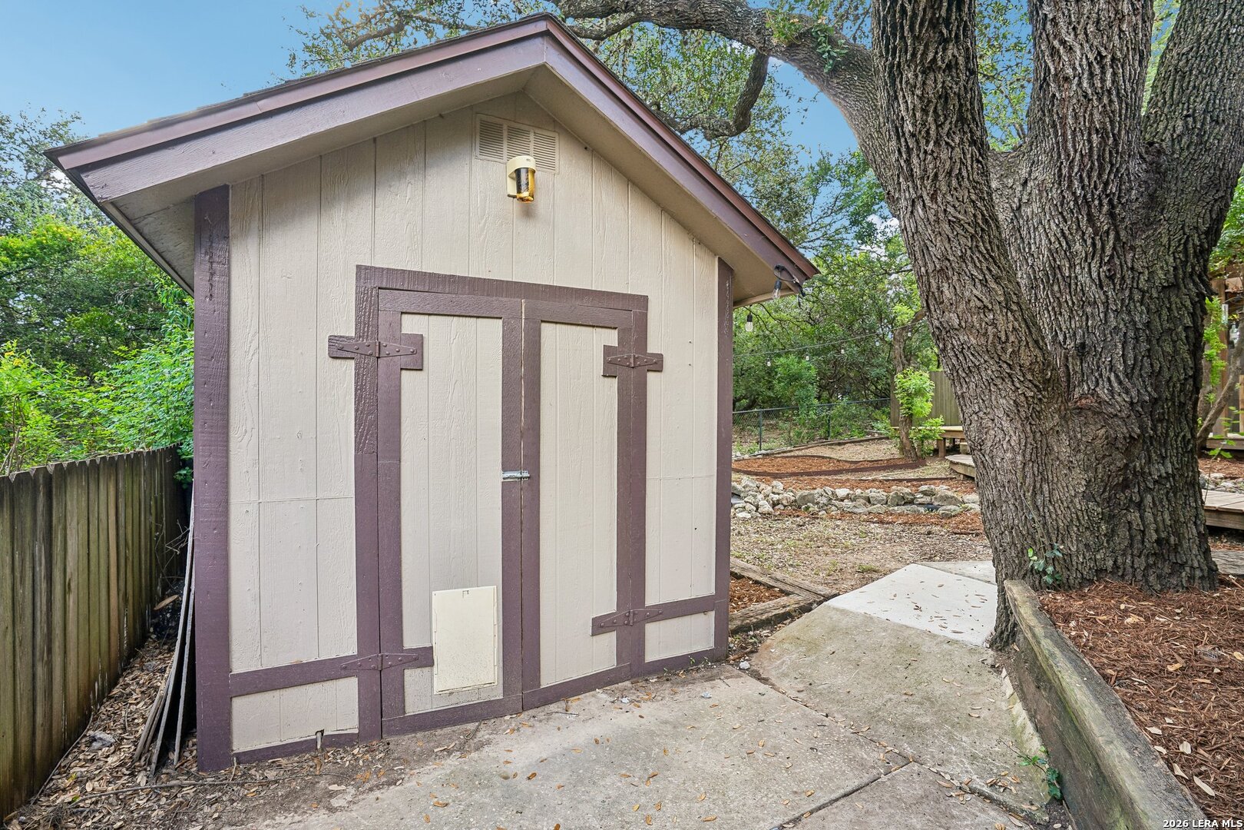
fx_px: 553
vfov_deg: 73.7
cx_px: 622
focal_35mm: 16
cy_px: 415
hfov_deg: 96.7
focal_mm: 16
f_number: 9
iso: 200
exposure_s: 1/25
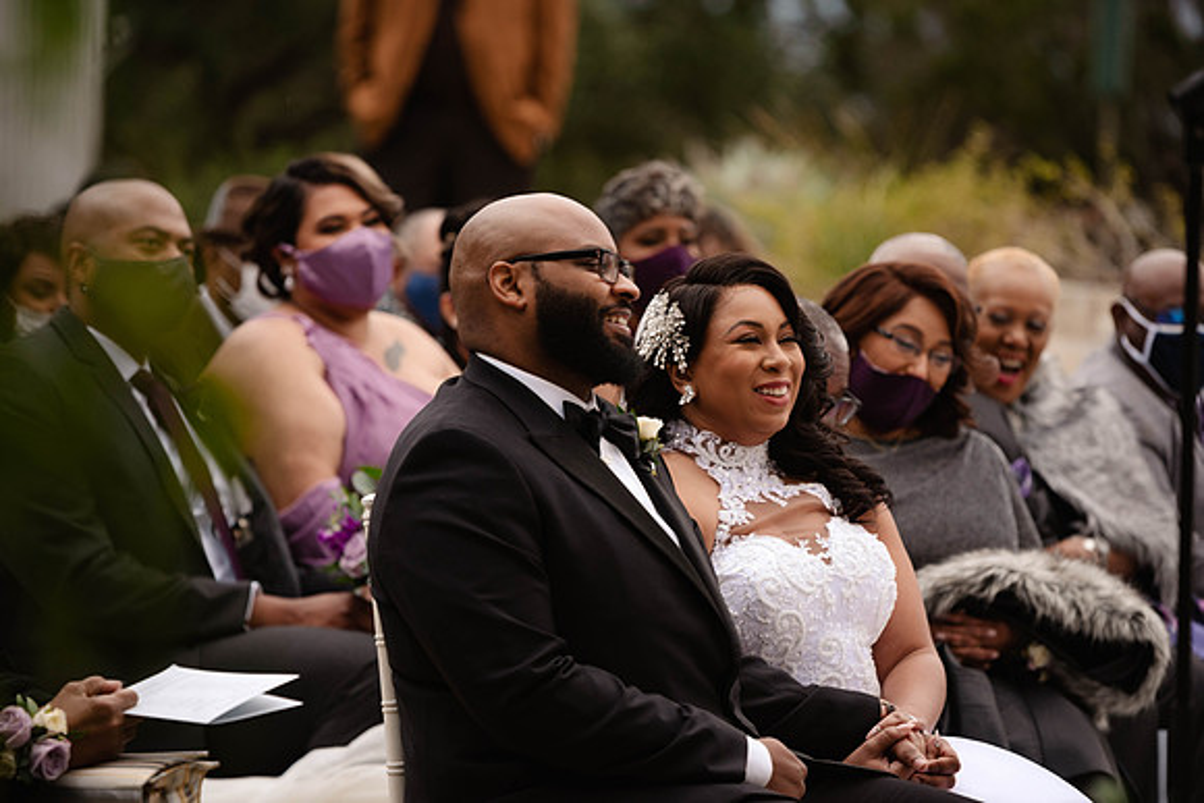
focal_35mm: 200
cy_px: 402
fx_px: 6690
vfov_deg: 6.9
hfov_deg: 10.3
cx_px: 602
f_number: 3.5
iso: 500
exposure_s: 1/250
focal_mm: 200
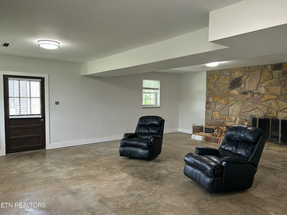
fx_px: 216
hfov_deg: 67.3
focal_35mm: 26
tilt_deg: -3.0
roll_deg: +0.3
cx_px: 144
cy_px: 108
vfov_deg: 53.1
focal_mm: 5.7
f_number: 1.5
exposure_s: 1/60
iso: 100
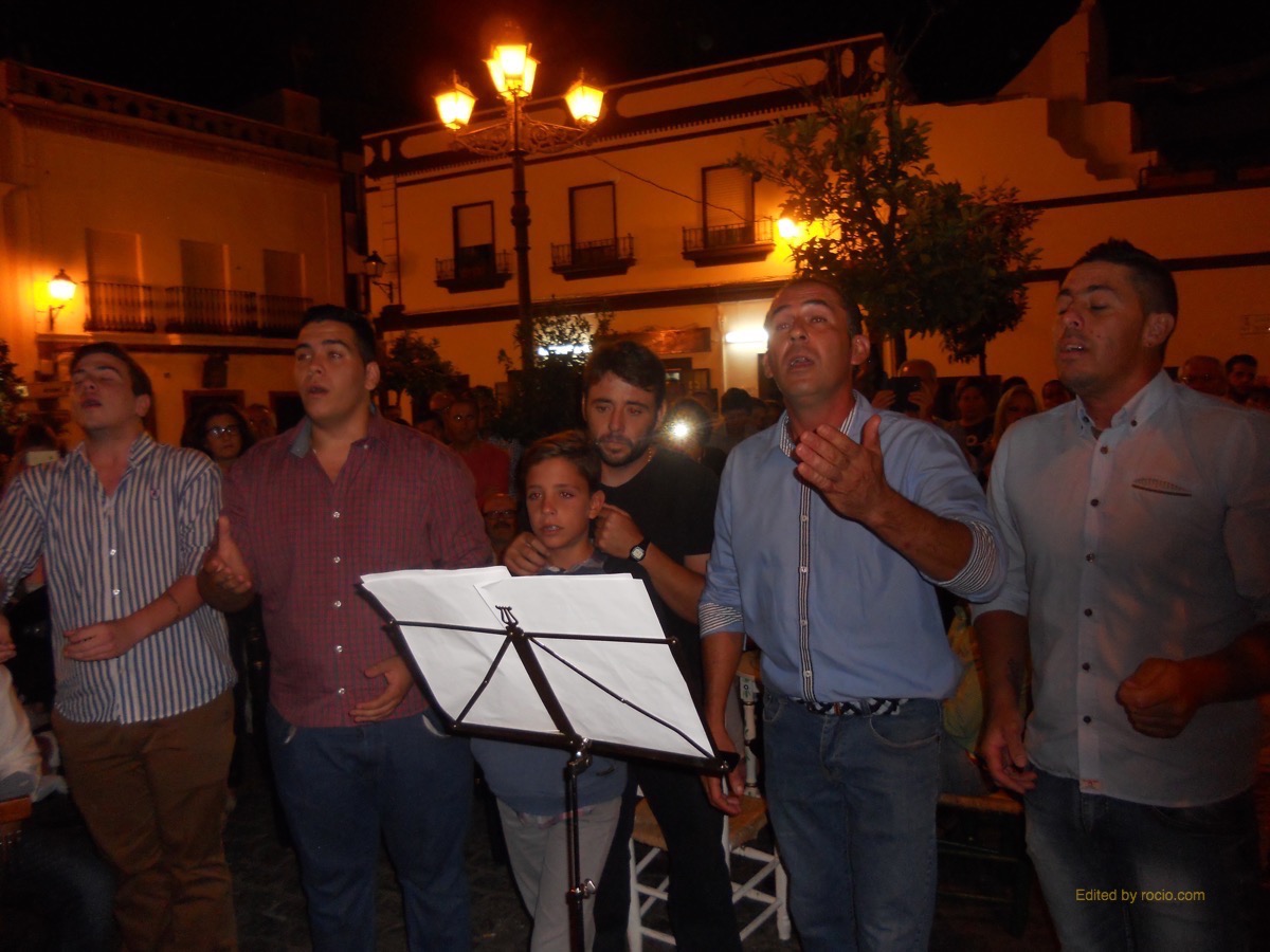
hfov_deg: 65.3
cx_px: 635
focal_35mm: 27
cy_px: 476
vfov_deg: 51.4
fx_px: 991
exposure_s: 1/25
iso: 200
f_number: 3.2
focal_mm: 4.9
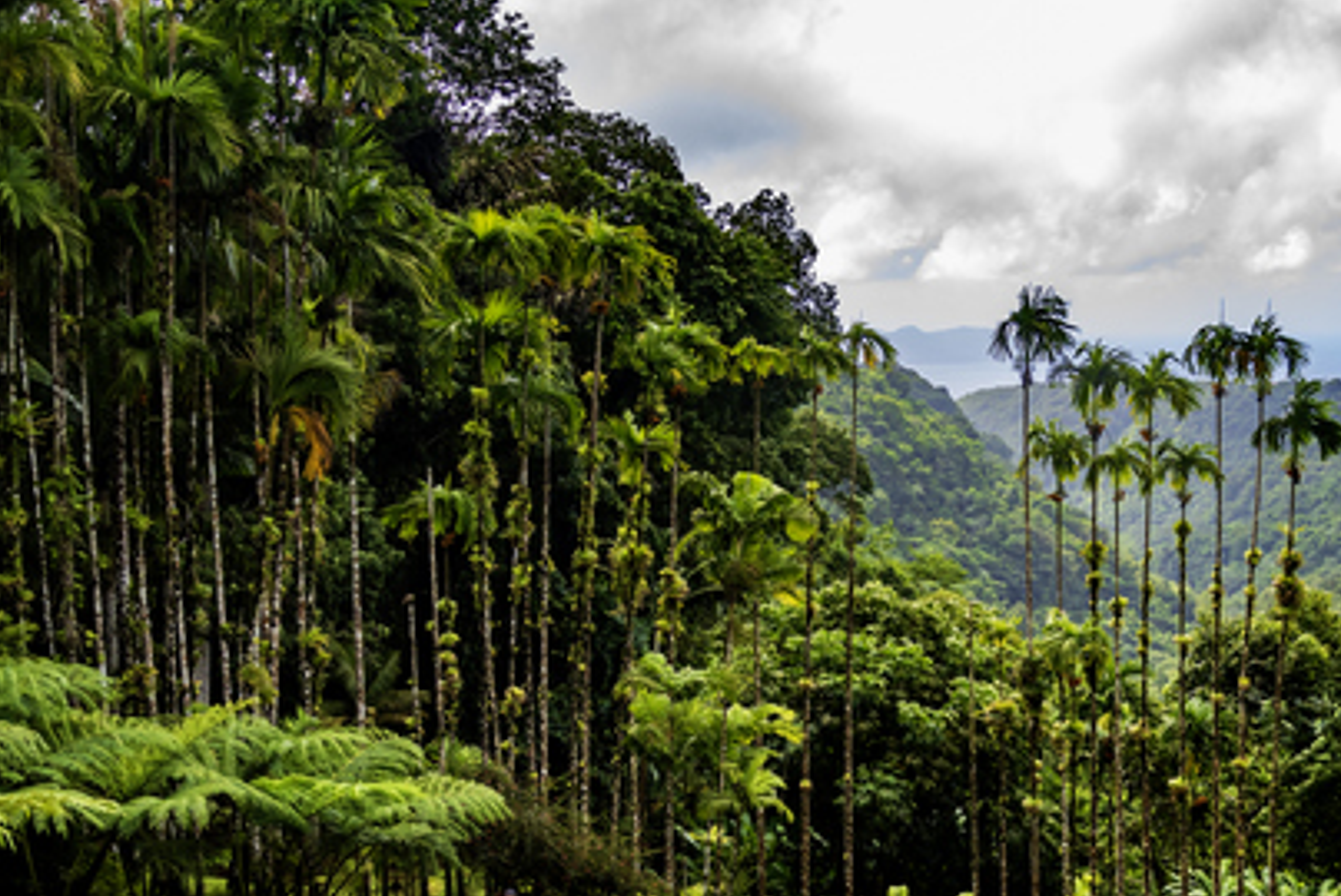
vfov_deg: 30.2
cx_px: 999
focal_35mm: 43
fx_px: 1603
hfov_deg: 44.0
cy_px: 772
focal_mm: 24
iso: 400
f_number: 4.5
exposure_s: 1/500
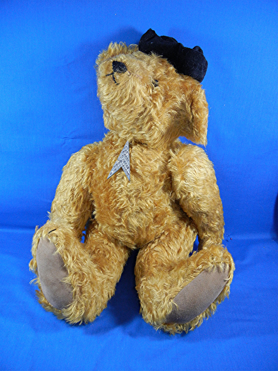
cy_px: 186
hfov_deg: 46.8
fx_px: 321
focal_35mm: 30
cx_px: 139
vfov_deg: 60.0
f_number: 3.5
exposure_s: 1/30
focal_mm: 5.4
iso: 278
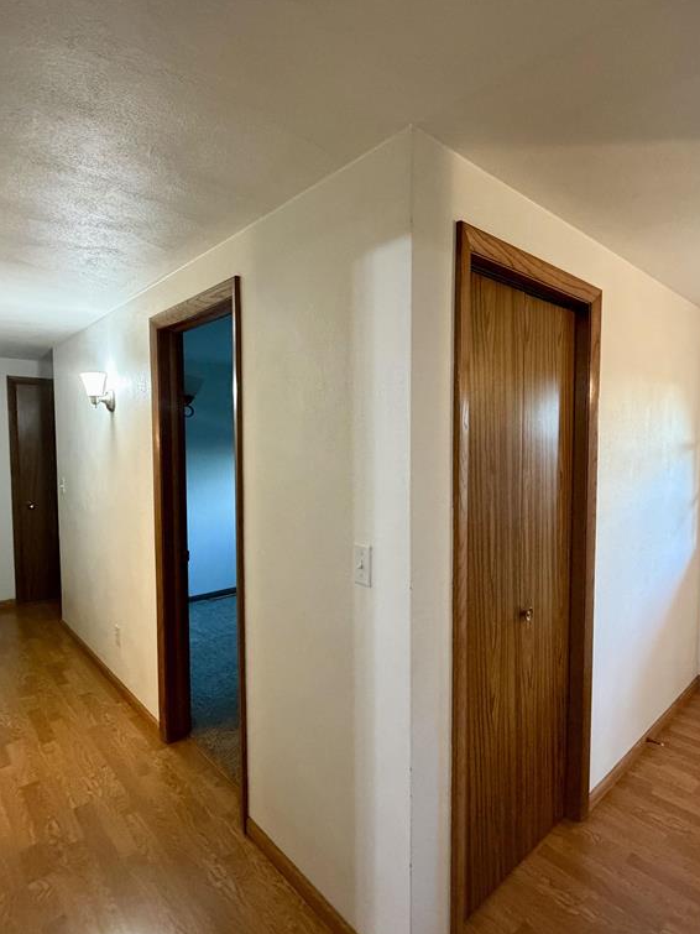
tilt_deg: -3.2
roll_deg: +0.7
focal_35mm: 19
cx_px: 414
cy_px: 470
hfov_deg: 68.1
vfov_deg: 84.7
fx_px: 512
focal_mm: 2.22
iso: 500
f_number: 2.2
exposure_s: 1/60
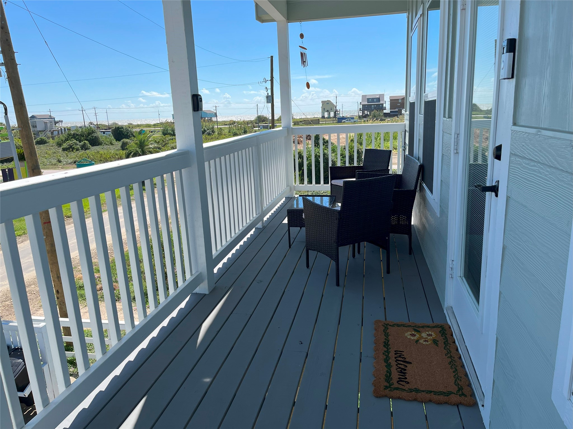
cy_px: 214
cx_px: 286
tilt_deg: -13.1
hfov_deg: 67.3
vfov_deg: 53.1
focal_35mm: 26
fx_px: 430
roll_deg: +2.4
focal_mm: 5.1
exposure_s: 1/3623
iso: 50
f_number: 1.6
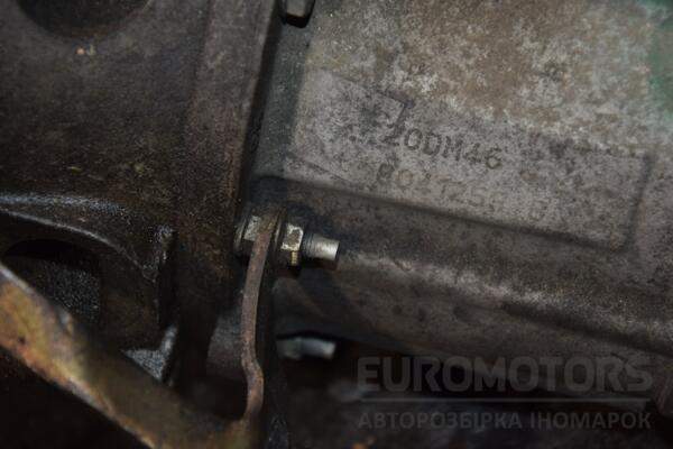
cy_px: 224
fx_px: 1963
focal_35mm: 105
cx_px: 336
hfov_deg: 19.5
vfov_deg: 13.0
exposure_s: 1/60
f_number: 5.3
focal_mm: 70
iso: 800
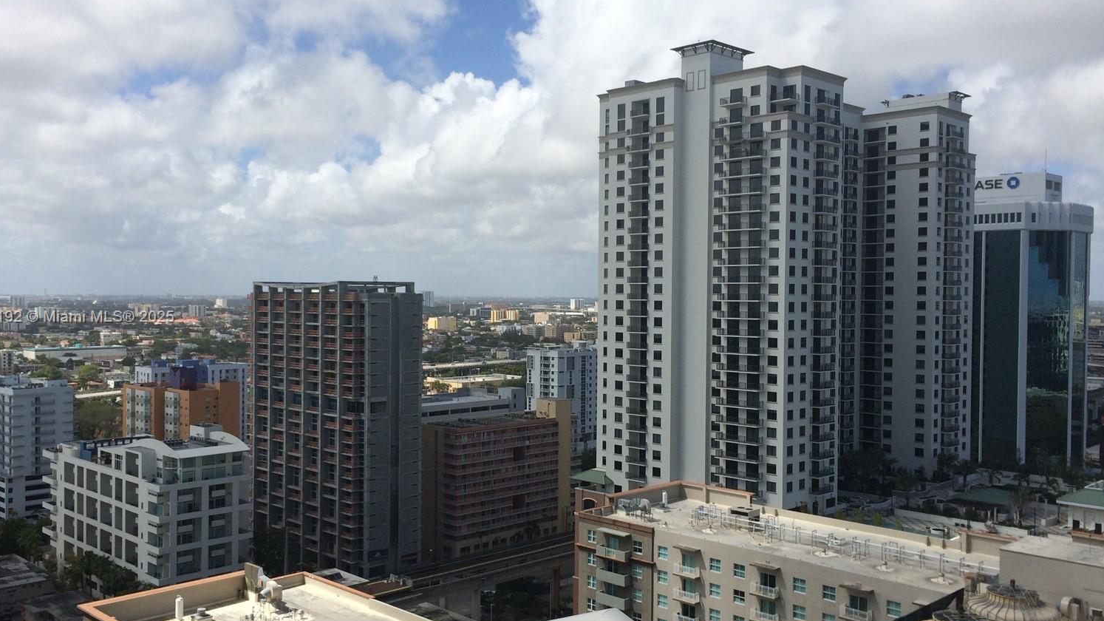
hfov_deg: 56.6
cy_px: 318
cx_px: 529
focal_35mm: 35
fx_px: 1024
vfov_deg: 33.7
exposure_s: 1/3731
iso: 40
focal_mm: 4.12
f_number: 2.2
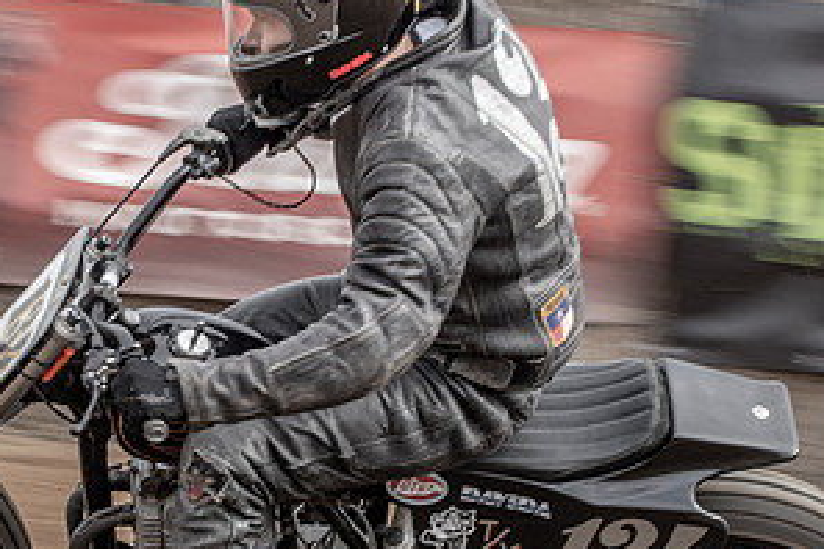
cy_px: 345
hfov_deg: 8.6
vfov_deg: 5.7
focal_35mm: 240
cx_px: 135
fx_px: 5493
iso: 125
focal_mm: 56
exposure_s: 1/125
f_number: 10
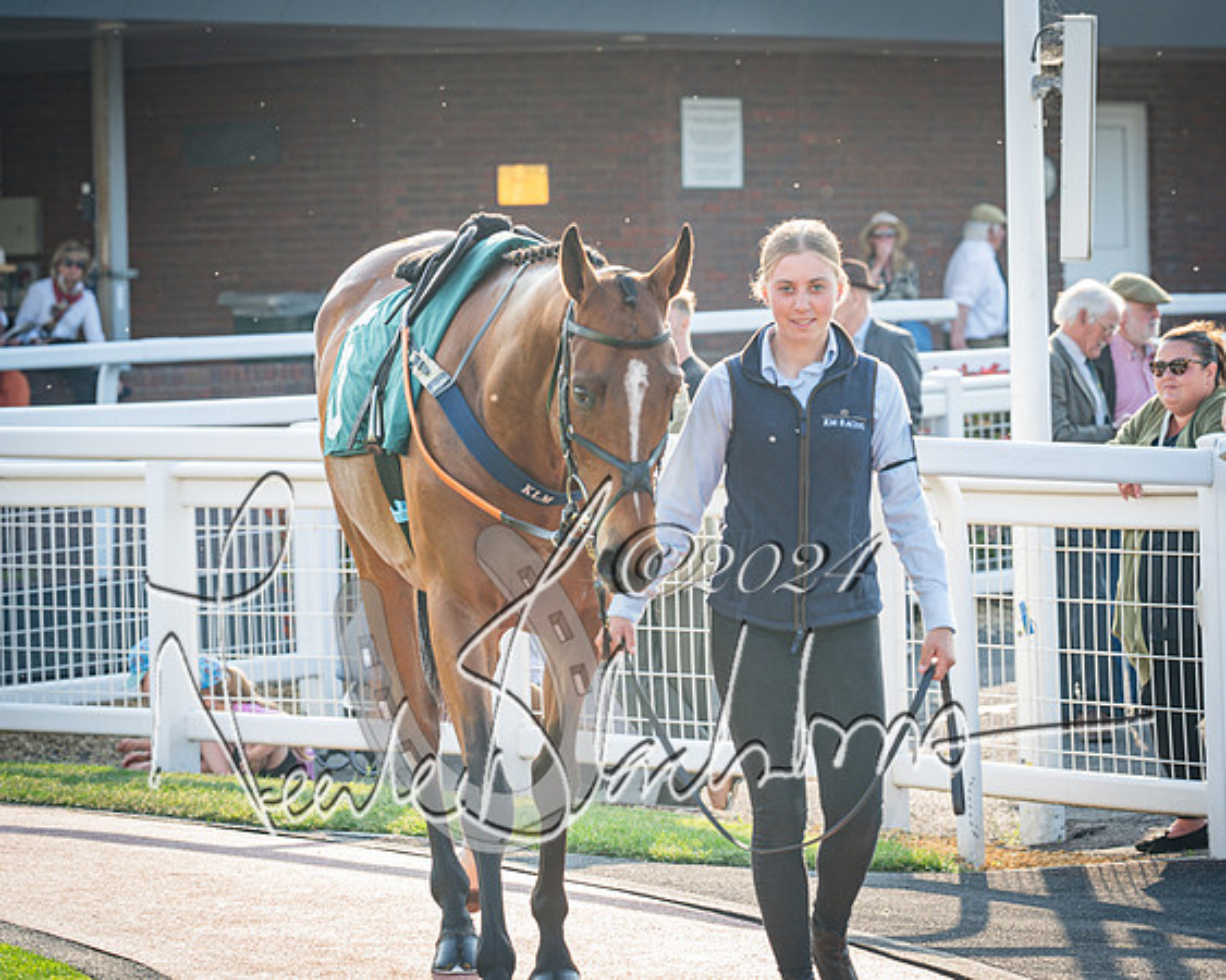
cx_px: 668
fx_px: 6575
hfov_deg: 10.7
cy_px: 397
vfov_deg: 8.5
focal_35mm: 181
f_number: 5
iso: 200
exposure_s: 1/320
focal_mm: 135
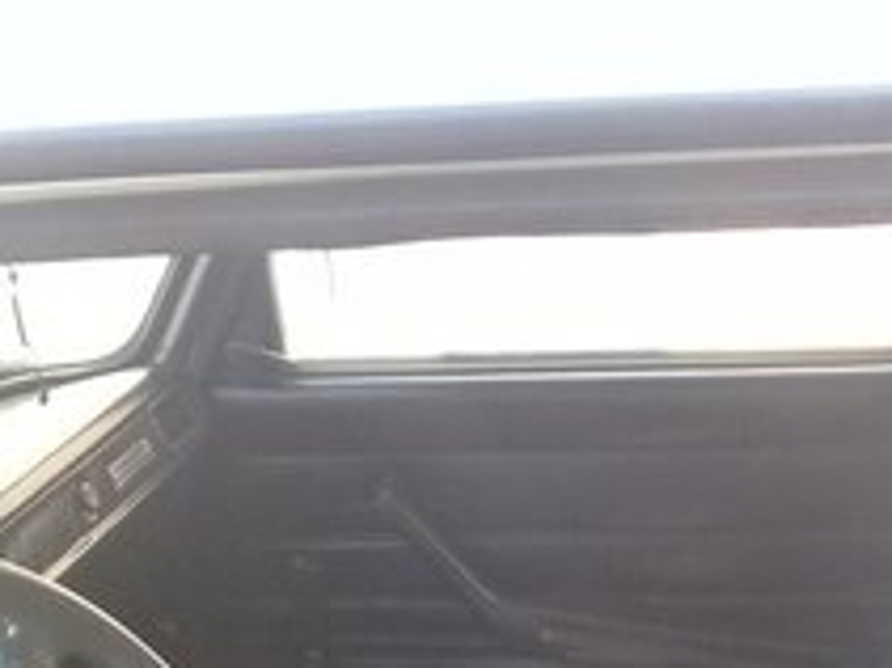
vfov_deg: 18.3
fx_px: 1880
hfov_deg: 26.7
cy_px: 951
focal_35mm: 73
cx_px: 507
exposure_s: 1/100
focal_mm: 3.3
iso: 80
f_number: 2.2
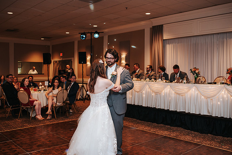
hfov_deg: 52.5
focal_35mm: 36
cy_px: 78
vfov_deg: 36.4
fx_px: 235
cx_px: 116
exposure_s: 1/160
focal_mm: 35
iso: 1000
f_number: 2.8
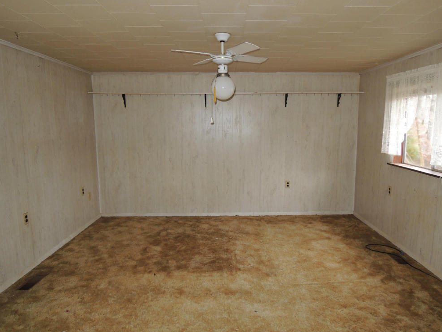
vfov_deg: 54.9
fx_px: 319
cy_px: 172
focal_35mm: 25
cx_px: 229
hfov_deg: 69.4
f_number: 2.8
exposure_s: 1/30
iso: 200
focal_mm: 4.3
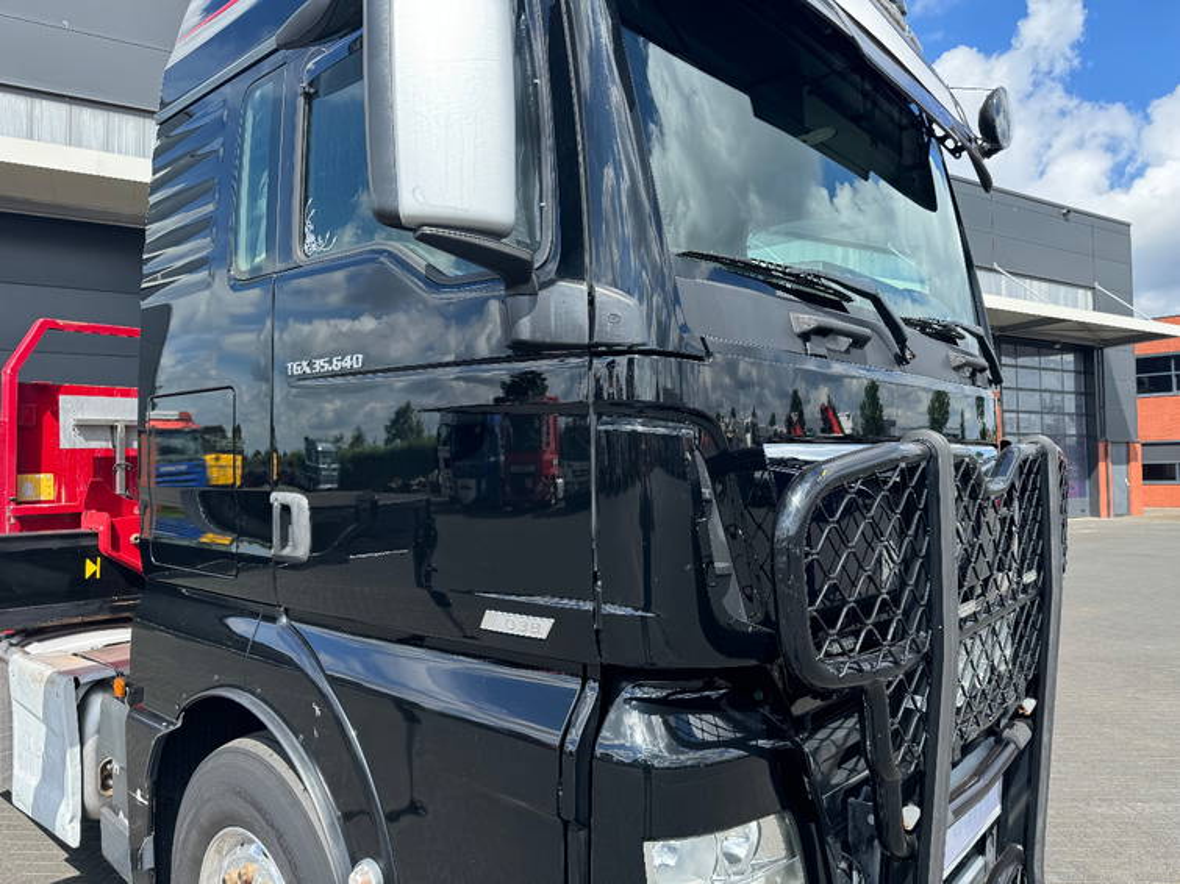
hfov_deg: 71.6
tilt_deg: +1.1
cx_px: 590
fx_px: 818
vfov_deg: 56.8
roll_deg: +1.7
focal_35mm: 24
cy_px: 442
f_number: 1.78
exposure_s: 1/1285
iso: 80
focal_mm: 6.76
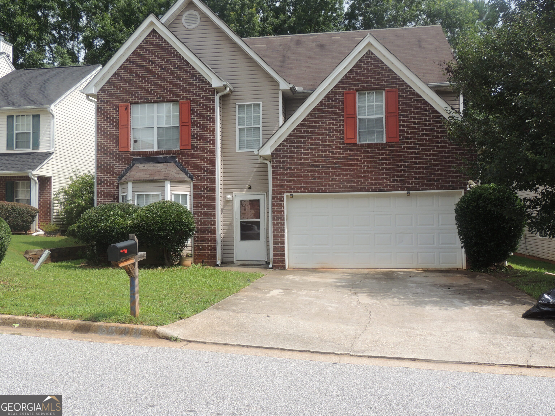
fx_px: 529
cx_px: 278
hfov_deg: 55.4
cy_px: 208
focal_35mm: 33
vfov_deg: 42.9
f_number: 3.2
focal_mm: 5.8
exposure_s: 1/1000
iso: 100
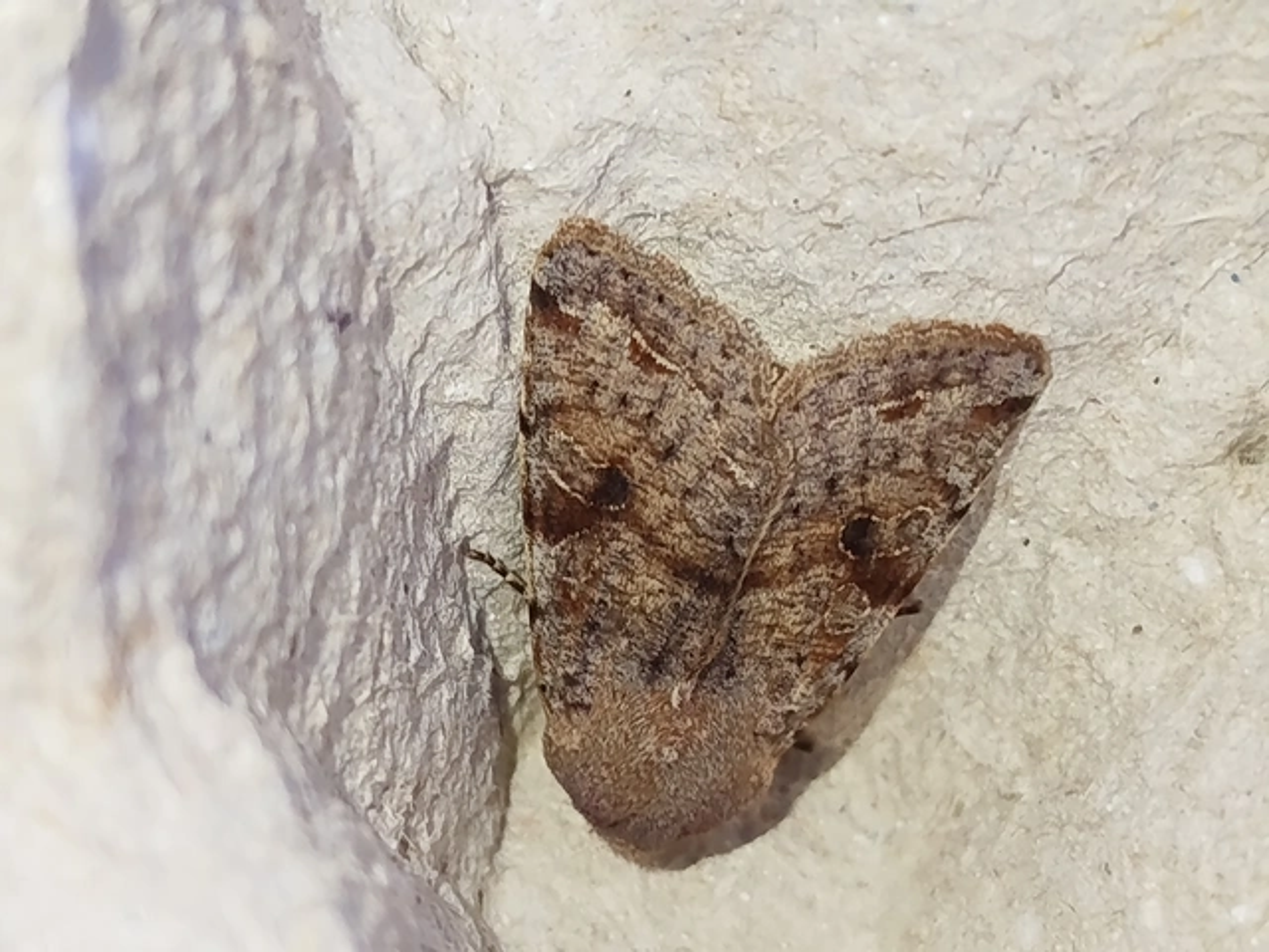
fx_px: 3336
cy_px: 476
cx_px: 634
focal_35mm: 91
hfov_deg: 21.5
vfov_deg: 16.2
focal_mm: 5.31
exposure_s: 1/50
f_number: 1.7
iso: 80
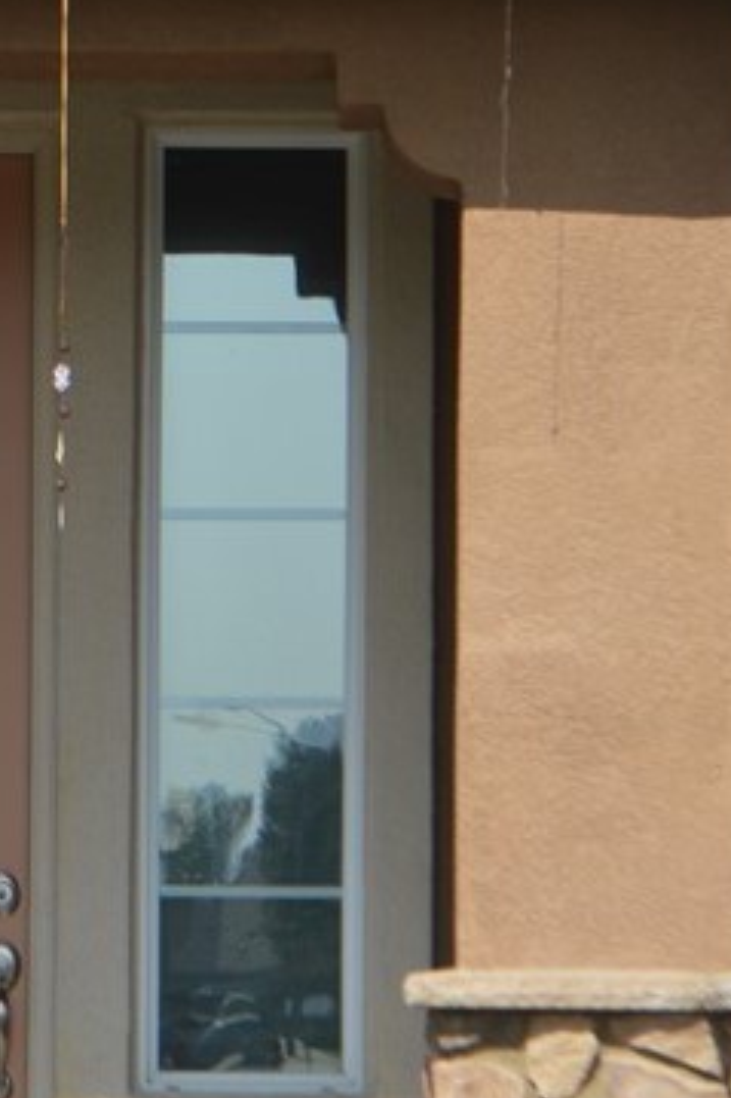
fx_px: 7606
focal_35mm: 250
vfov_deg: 8.3
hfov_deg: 5.5
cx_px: -135
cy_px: 421
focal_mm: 55
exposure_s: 1/200
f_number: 7.1
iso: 100
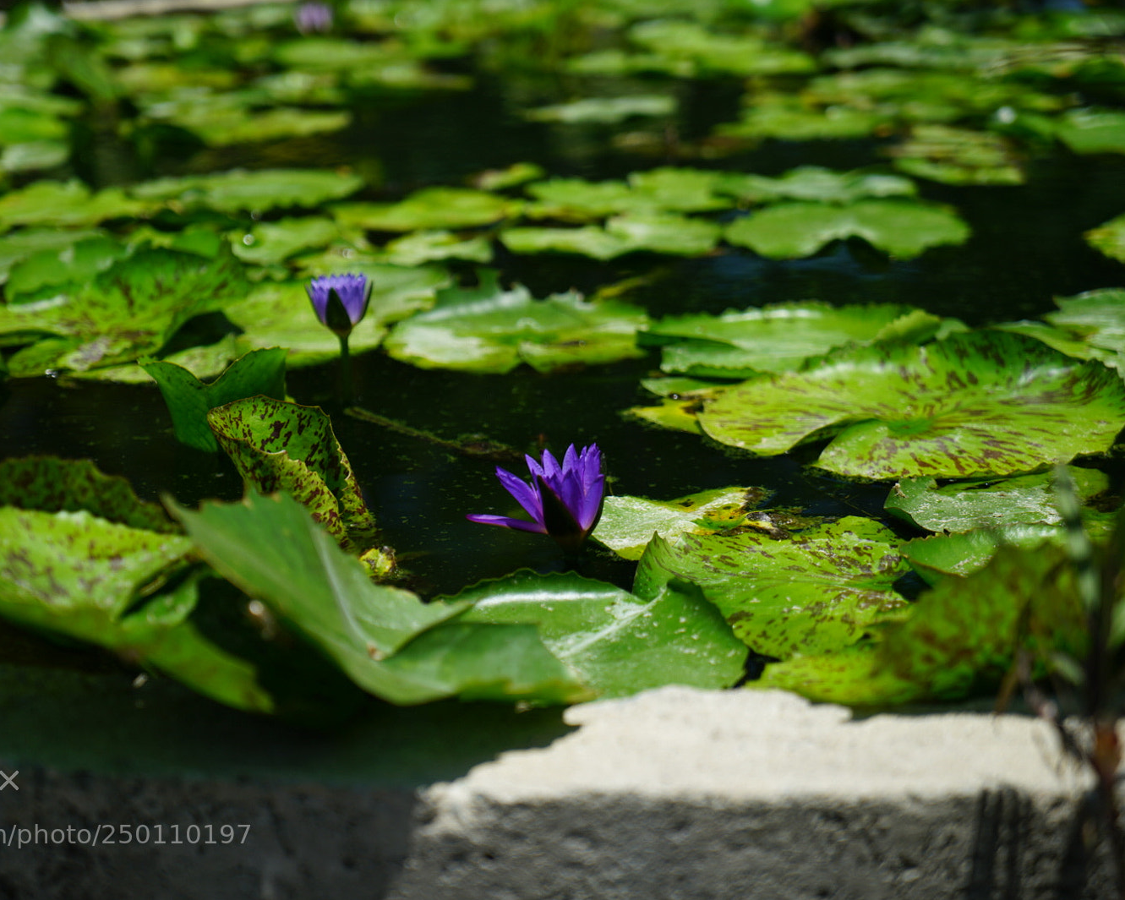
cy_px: 449
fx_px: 2631
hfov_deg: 24.1
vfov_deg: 19.4
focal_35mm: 79
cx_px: 485
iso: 100
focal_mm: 70
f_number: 4
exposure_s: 1/400
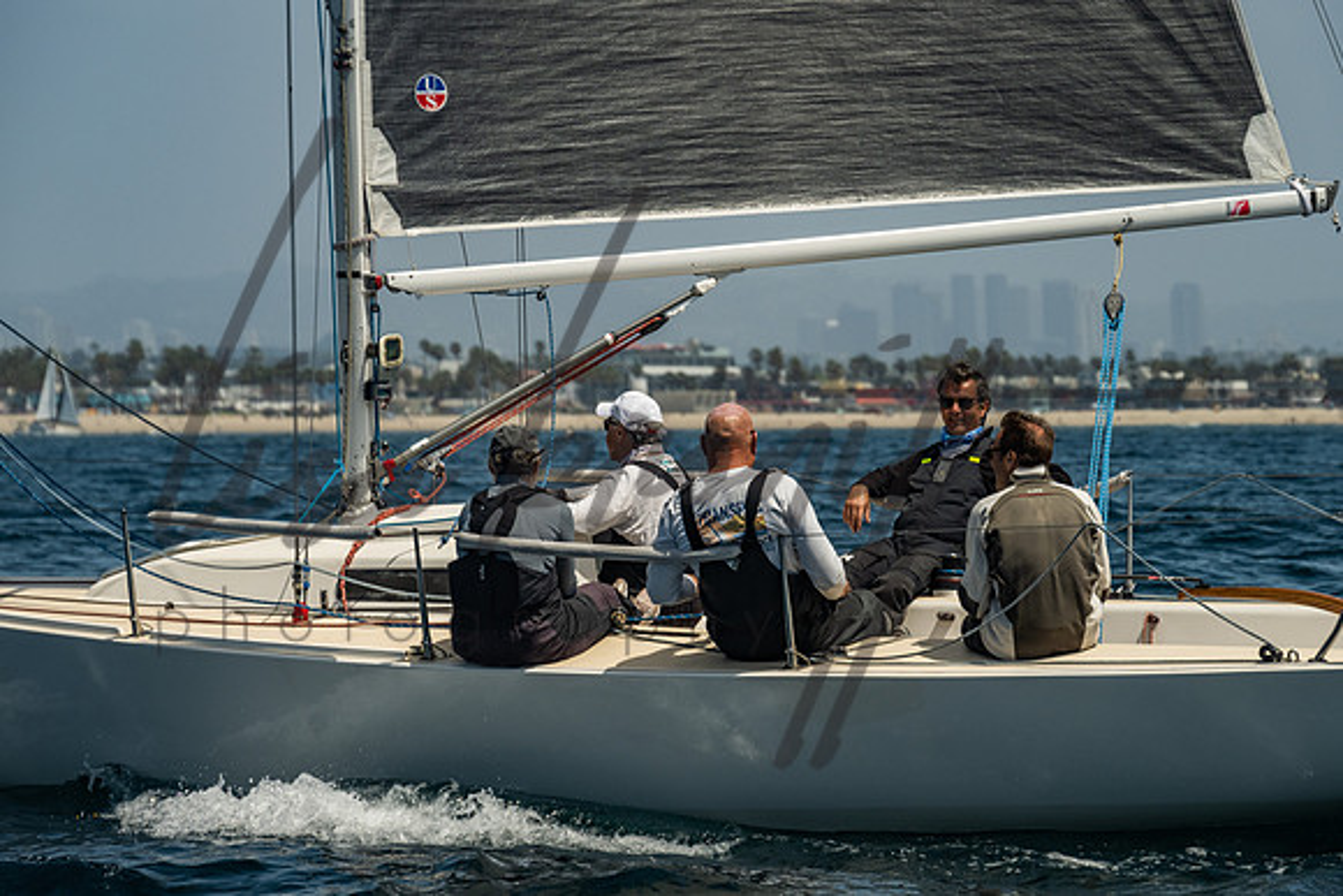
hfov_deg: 11.9
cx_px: 699
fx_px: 6439
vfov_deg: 8.0
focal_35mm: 173
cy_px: 400
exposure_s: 1/2000
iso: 320
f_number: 6.3
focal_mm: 140
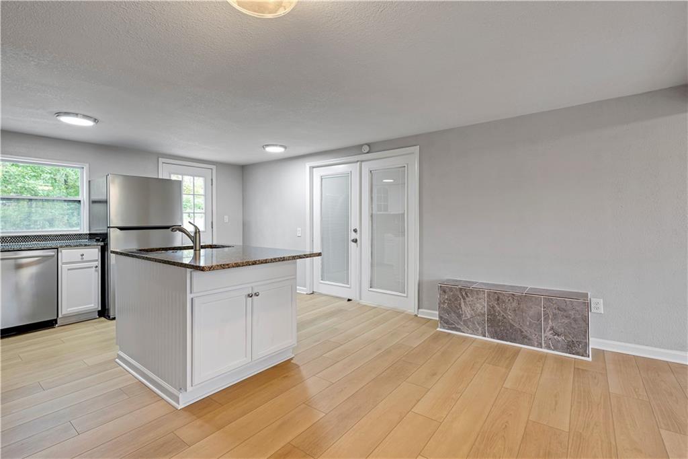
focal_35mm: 16
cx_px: 344
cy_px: 230
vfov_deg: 72.0
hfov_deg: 95.0
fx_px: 315
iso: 100
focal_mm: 16.5
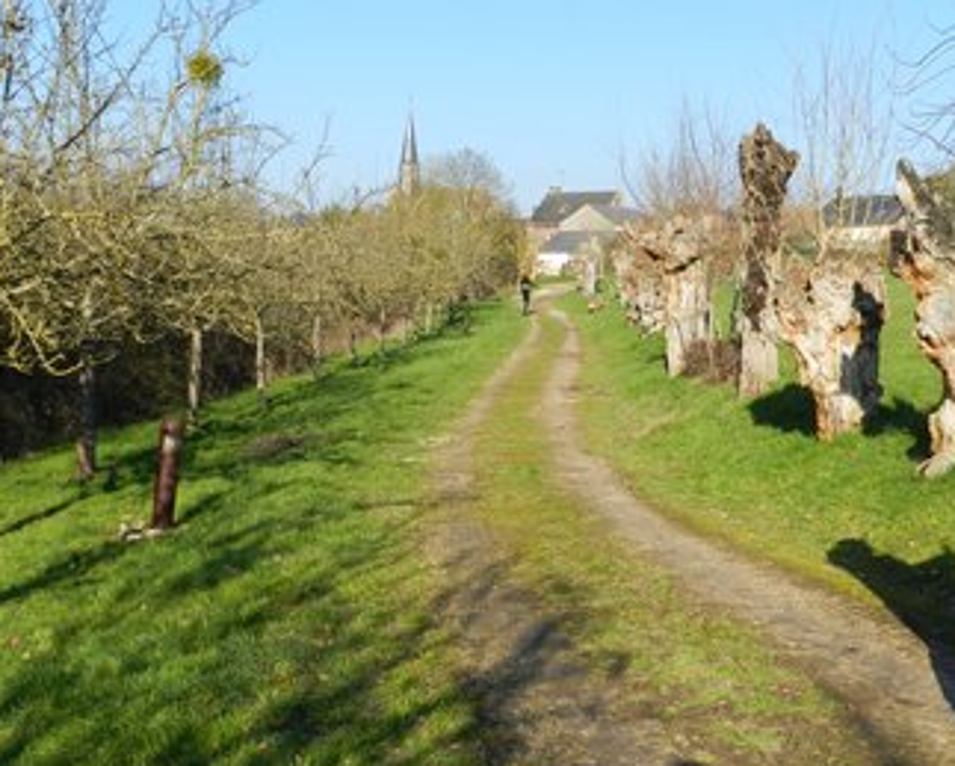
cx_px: 458
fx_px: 1414
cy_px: 396
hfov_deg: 37.3
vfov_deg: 30.3
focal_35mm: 50
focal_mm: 8.1
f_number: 4.2
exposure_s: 1/800
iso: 160
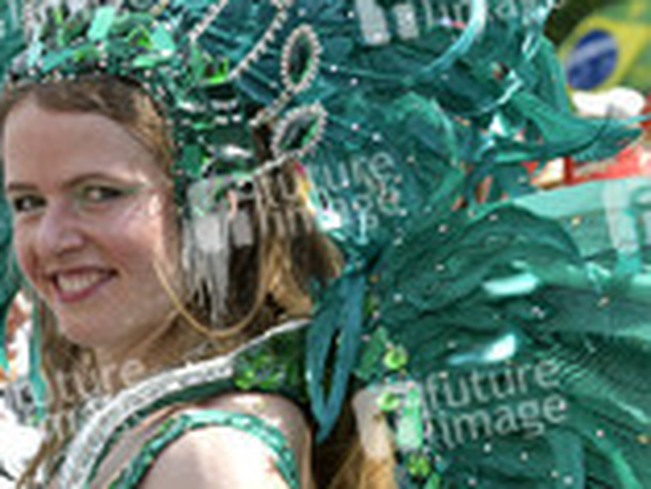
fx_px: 3632
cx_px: -64
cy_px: 307
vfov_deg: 7.7
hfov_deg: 10.1
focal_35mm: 193
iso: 160
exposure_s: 1/250
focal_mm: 70
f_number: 6.3
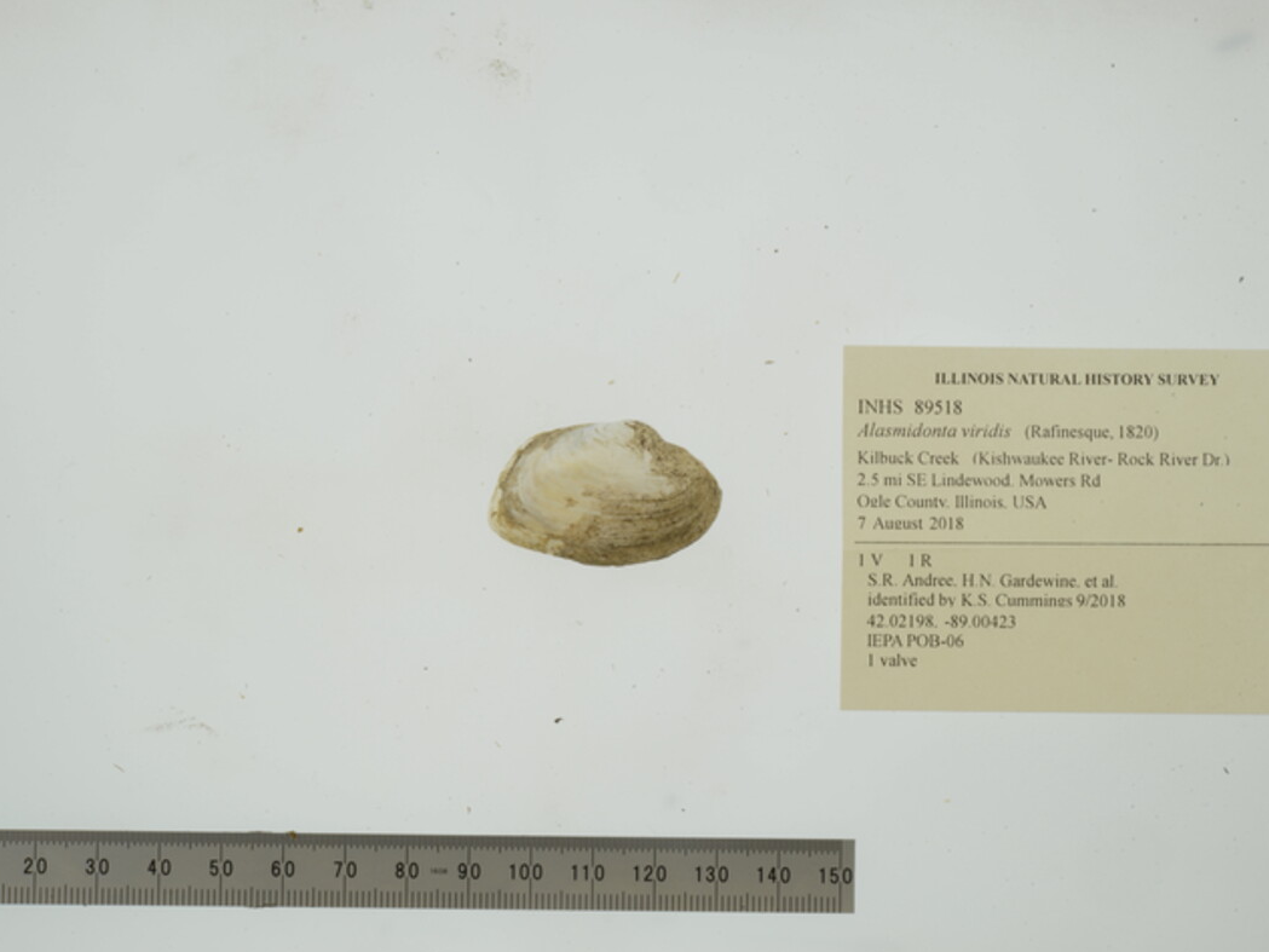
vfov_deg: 22.3
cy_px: 483
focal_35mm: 66
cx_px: 604
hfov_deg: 29.4
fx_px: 2420
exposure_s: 1/13
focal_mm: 60
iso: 100
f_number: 32
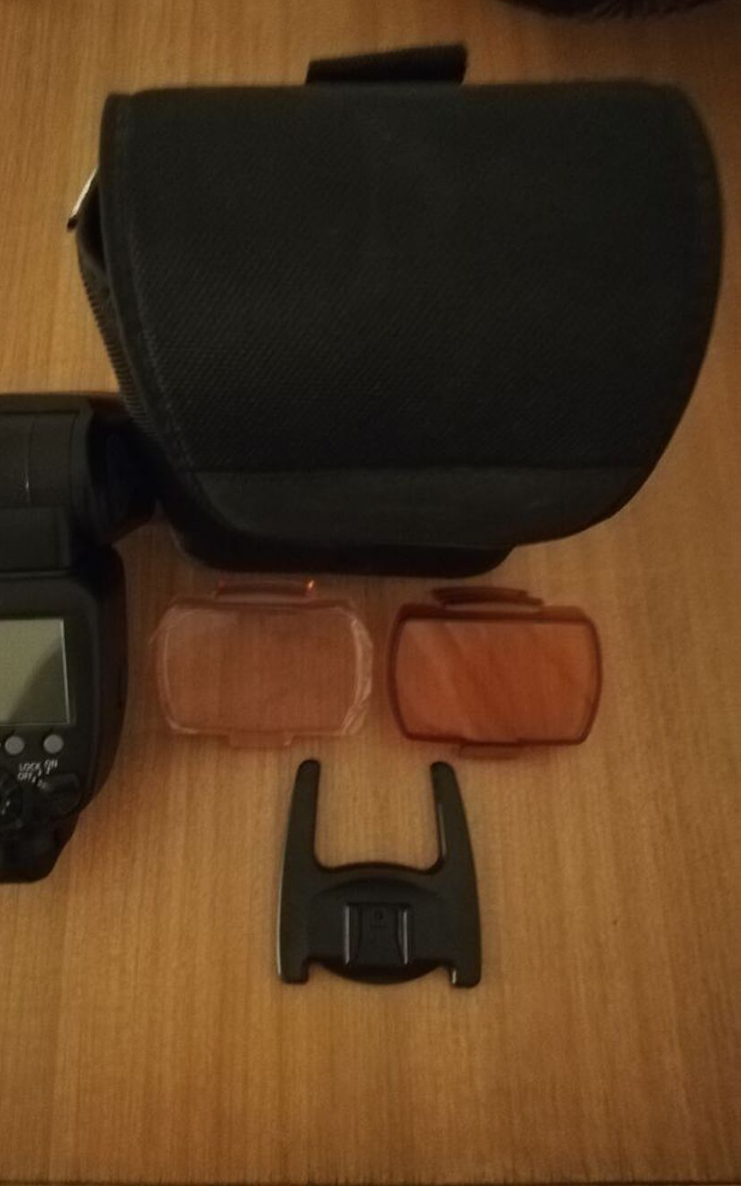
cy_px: 594
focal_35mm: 28
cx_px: 290
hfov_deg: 44.3
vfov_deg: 66.5
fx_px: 905
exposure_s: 1/12
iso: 3200
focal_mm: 3.81
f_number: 2.2
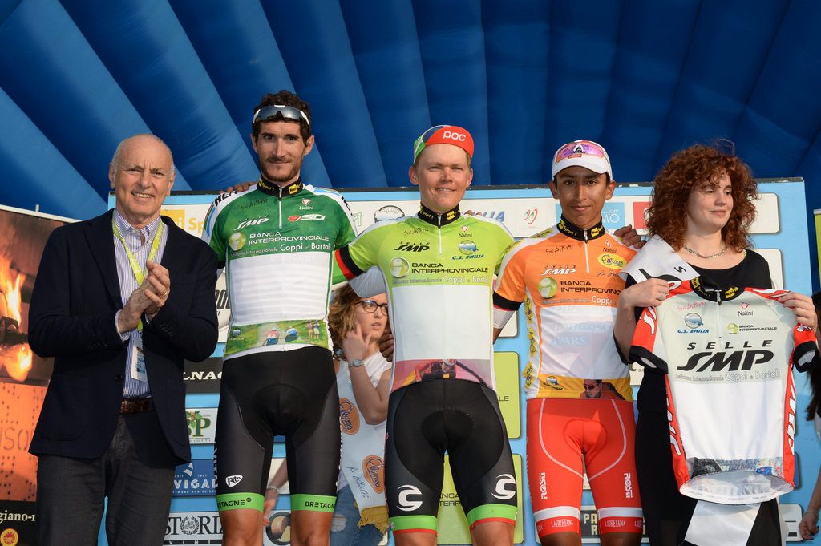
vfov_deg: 19.4
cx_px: 410
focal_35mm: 70
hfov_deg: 28.9
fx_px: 1595
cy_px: 273
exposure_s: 1/200
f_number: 11
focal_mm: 70
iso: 200
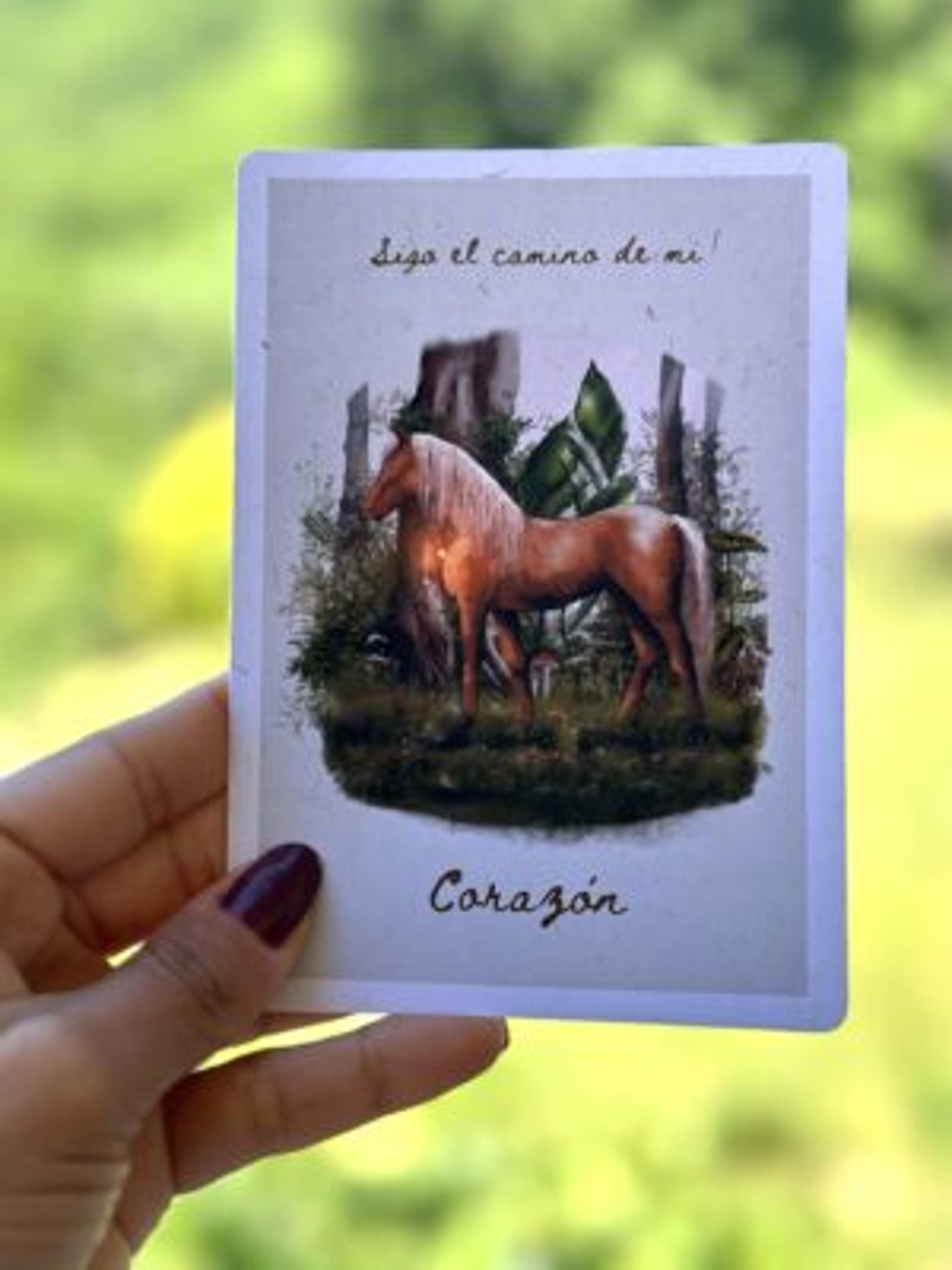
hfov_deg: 30.3
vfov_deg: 39.7
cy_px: 635
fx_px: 1760
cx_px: 476
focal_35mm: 48
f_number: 1.78
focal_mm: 6.86
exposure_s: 1/1062
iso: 80
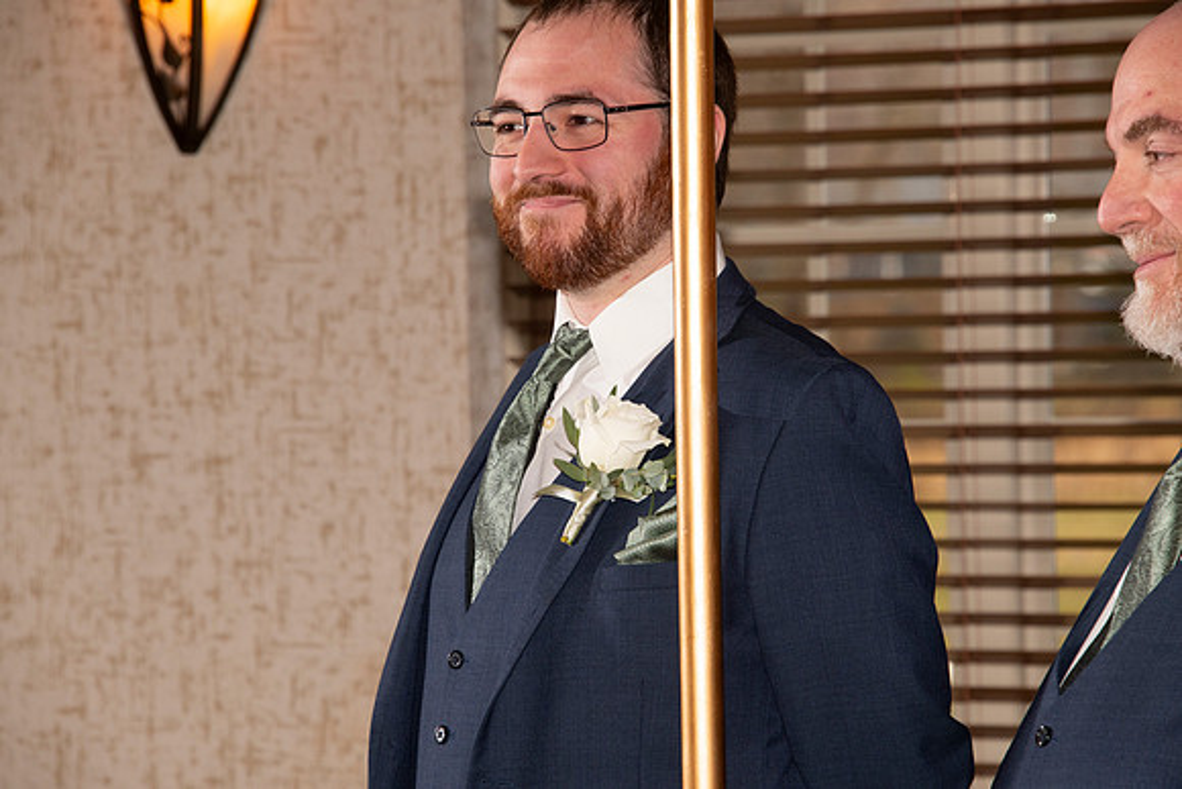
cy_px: 394
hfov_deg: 8.9
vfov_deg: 6.0
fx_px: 7553
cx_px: 591
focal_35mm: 230
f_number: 10
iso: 1000
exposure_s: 1/160
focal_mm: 230
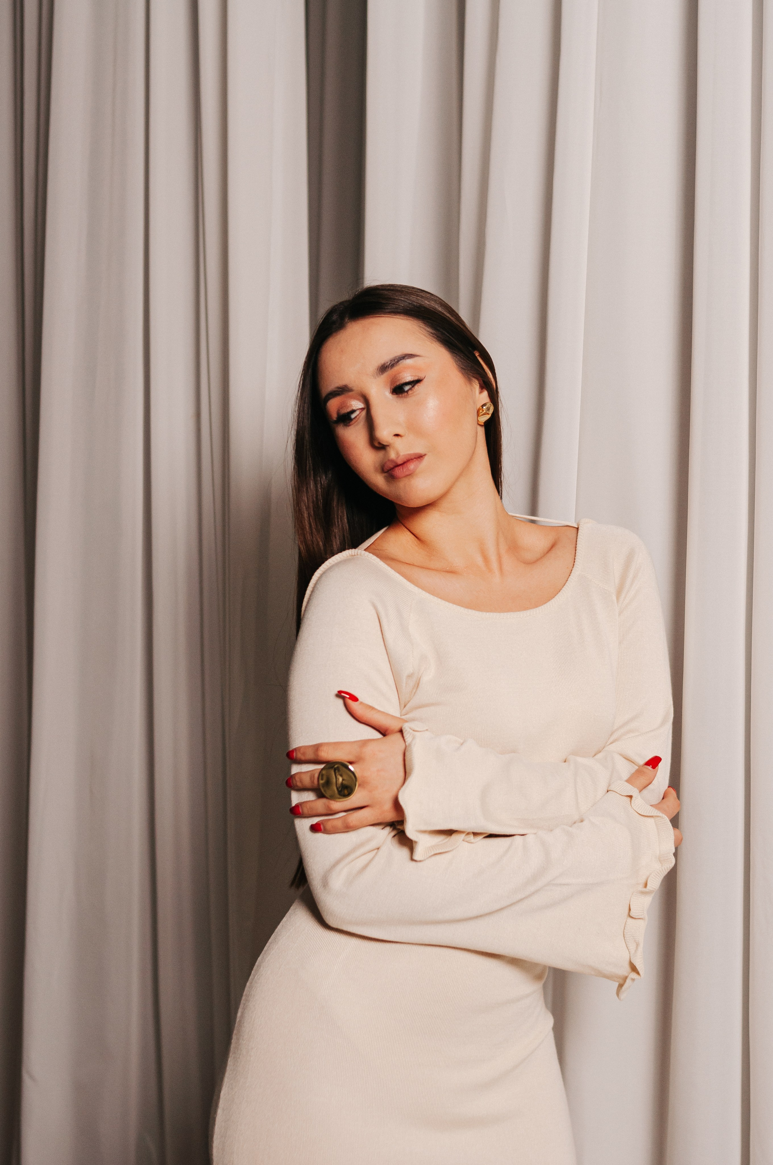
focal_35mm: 52
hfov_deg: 25.7
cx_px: 386
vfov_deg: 37.9
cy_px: 582
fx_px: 1695
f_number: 2
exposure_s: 1/125
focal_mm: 35
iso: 250
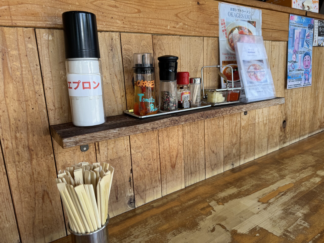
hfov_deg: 71.6
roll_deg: +2.7
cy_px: 122
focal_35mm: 24
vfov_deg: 56.8
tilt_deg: -12.4
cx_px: 162
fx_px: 225
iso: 64
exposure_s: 1/168
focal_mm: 6.76
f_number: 1.78
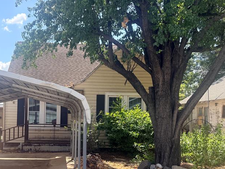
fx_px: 260
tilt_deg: +1.4
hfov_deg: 45.8
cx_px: 69
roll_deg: -1.4
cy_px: 119
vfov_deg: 35.5
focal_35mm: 40
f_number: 1.78
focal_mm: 6.76
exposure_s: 1/1949
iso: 100
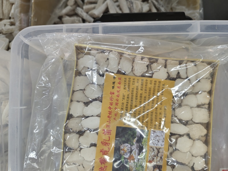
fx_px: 158
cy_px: 86
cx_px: 114
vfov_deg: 56.8
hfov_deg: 71.6
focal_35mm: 24
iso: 344
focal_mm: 5.56
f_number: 1.88
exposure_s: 1/100
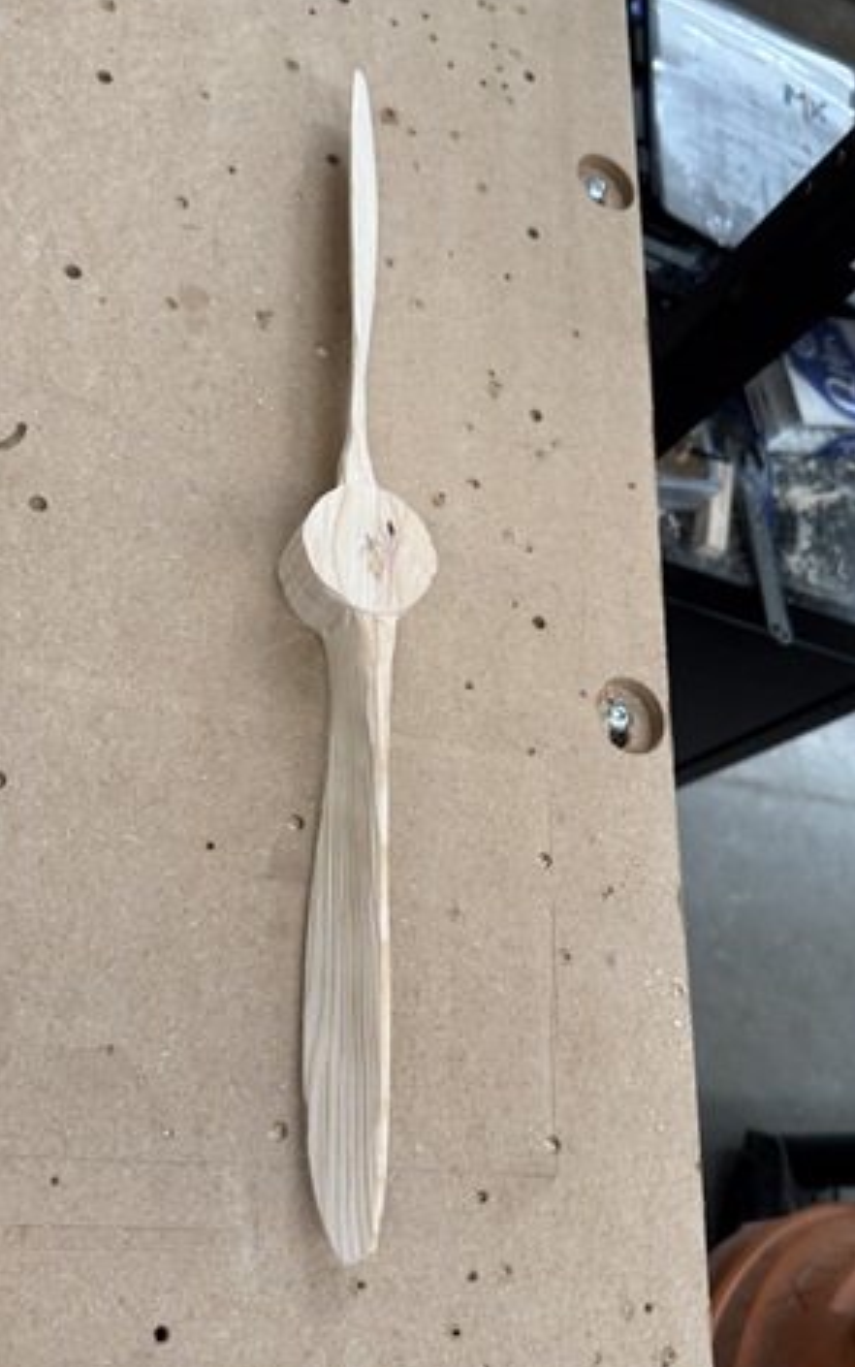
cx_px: 366
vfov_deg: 61.2
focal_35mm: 31
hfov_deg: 40.5
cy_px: 708
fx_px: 1155
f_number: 1.78
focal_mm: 6.76
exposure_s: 1/60
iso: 200
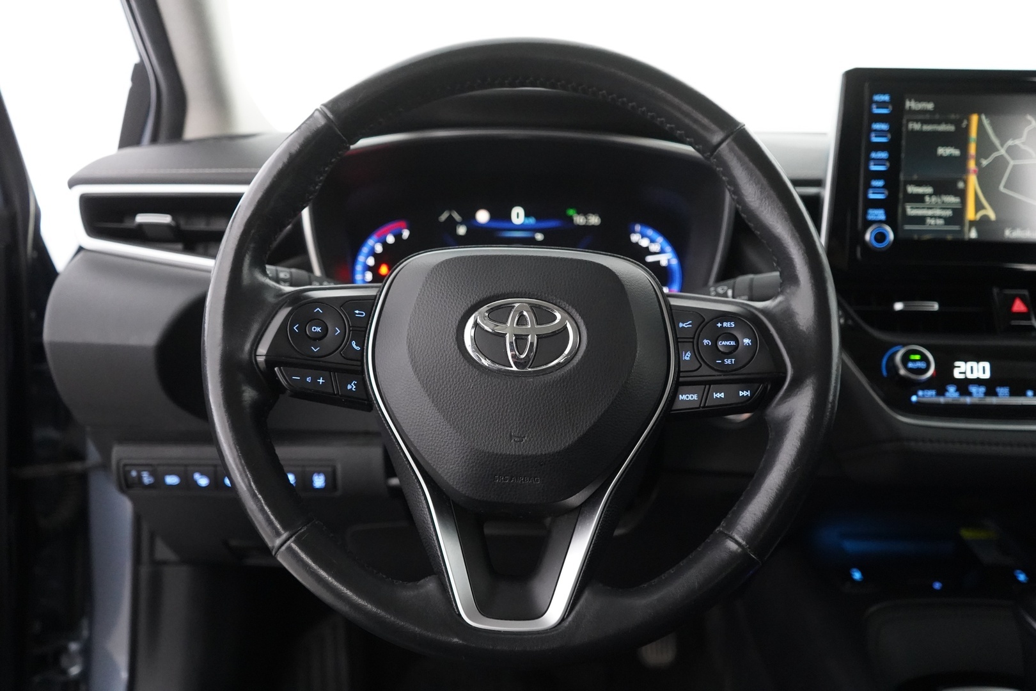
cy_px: 346
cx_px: 518
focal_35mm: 33
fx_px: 950
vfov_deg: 40.0
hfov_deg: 57.2
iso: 8000
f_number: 4
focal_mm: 33
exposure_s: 1/60
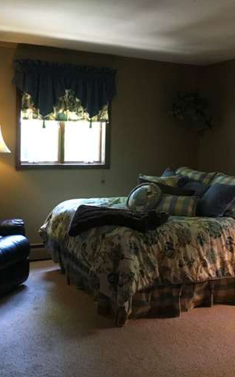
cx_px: 128
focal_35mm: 42
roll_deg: -2.0
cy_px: 188
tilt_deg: -4.9
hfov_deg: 30.5
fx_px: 431
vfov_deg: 47.2
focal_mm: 4.15
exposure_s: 1/30
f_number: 2.2
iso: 200
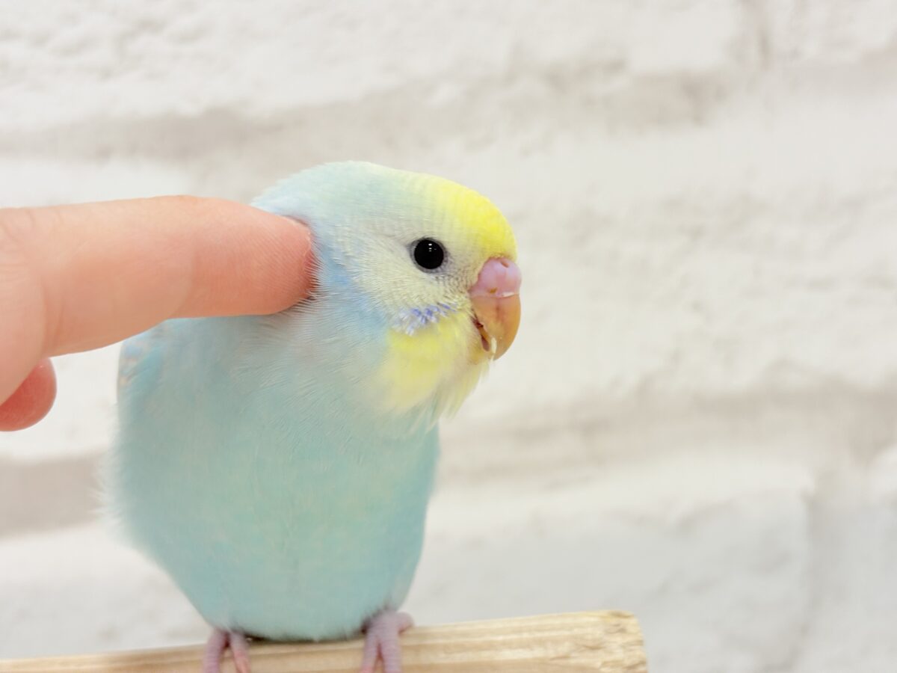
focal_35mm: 52
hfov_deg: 36.8
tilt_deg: -4.3
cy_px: 336
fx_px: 1347
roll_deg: +4.7
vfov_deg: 28.0
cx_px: 448
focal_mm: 5.96
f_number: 1.6
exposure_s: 1/50
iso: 40
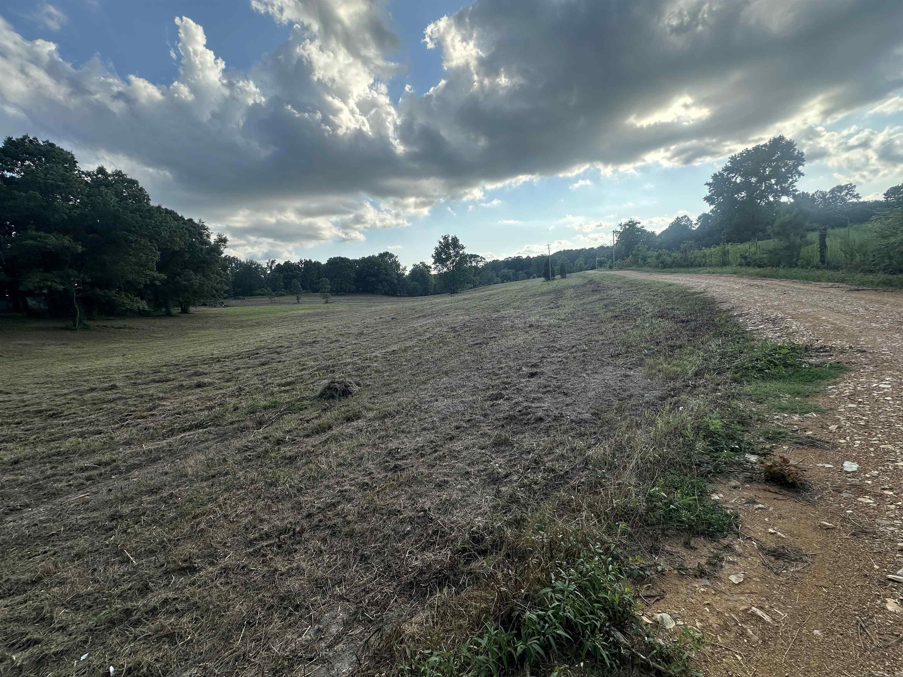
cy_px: 338
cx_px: 452
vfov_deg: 85.7
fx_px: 365
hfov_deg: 102.1
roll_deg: +7.5
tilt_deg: -8.0
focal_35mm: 14
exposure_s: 1/1276
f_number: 2.2
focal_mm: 2.22
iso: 40
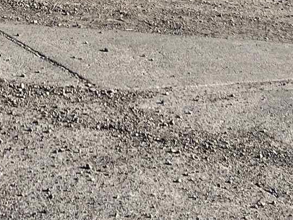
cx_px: -25
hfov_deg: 13.2
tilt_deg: +2.6
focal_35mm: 147
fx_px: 1245
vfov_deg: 9.0
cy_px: -318
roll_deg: +0.7
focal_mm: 5.1
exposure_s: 1/4149
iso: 50
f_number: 1.6
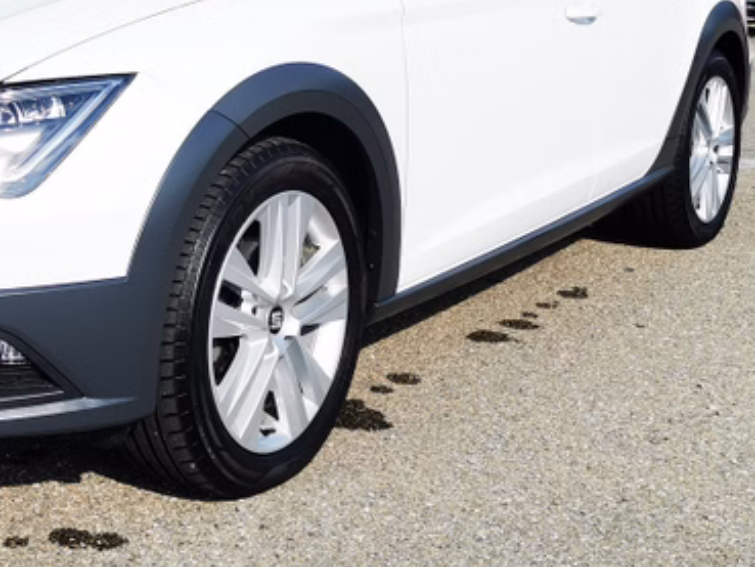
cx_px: 94
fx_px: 1418
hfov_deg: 28.8
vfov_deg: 22.3
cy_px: 117
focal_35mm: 65
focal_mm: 5.58
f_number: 1.8
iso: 50
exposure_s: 1/1931
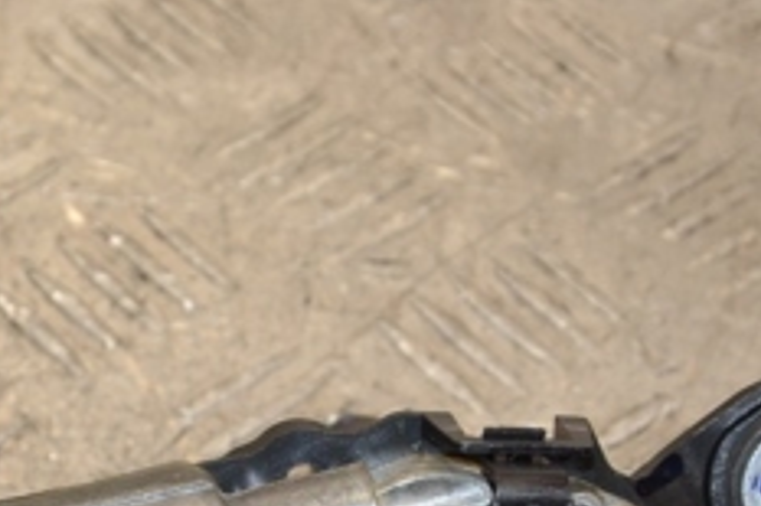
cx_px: 167
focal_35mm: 255
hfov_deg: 8.1
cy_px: 679
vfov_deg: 5.3
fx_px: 5386
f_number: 8
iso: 800
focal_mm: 62
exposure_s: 1/200
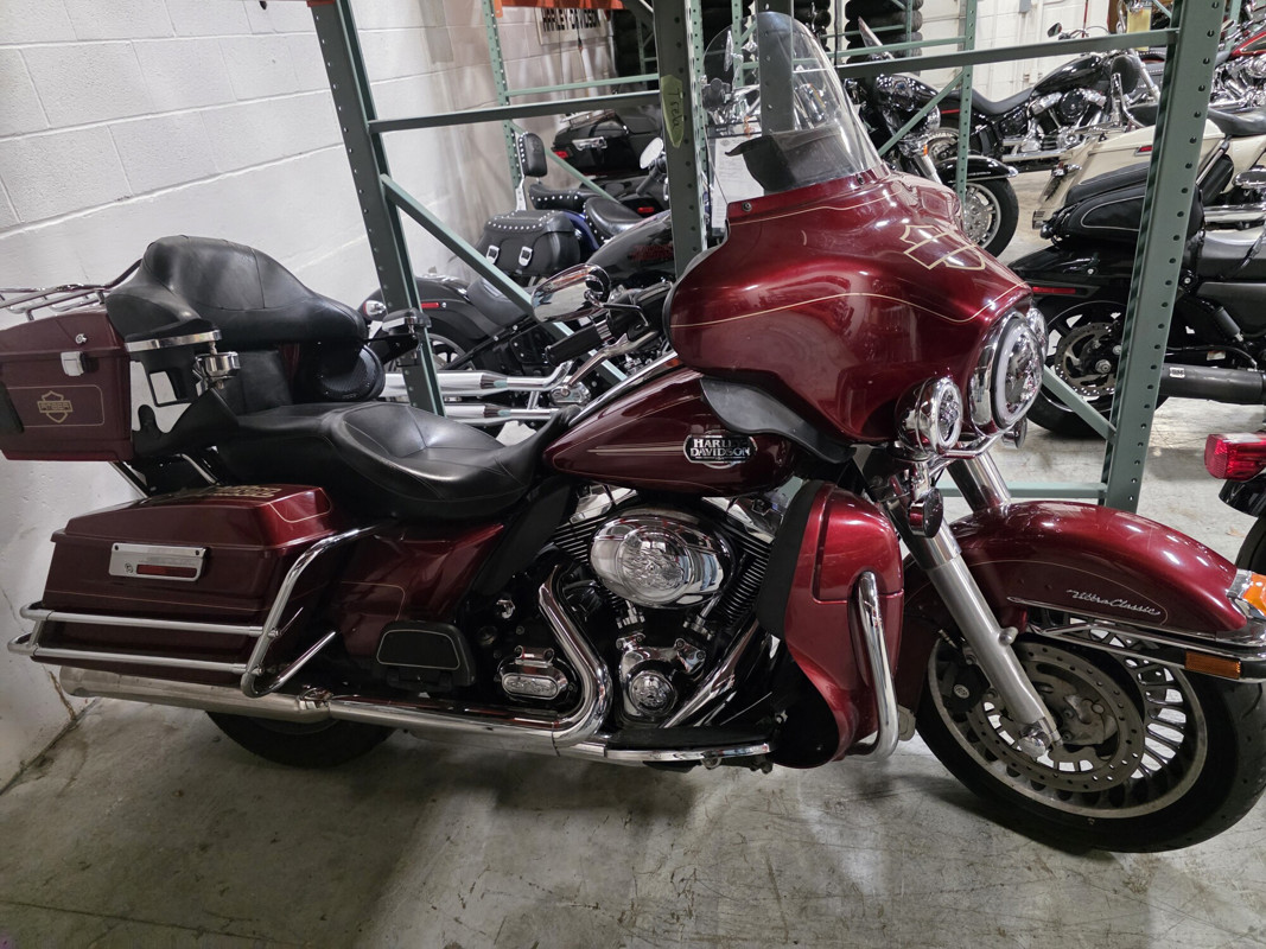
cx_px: 633
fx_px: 841
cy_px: 474
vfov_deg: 58.9
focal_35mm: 23
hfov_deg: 73.9
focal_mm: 6.3
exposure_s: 1/120
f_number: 1.7
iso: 2500
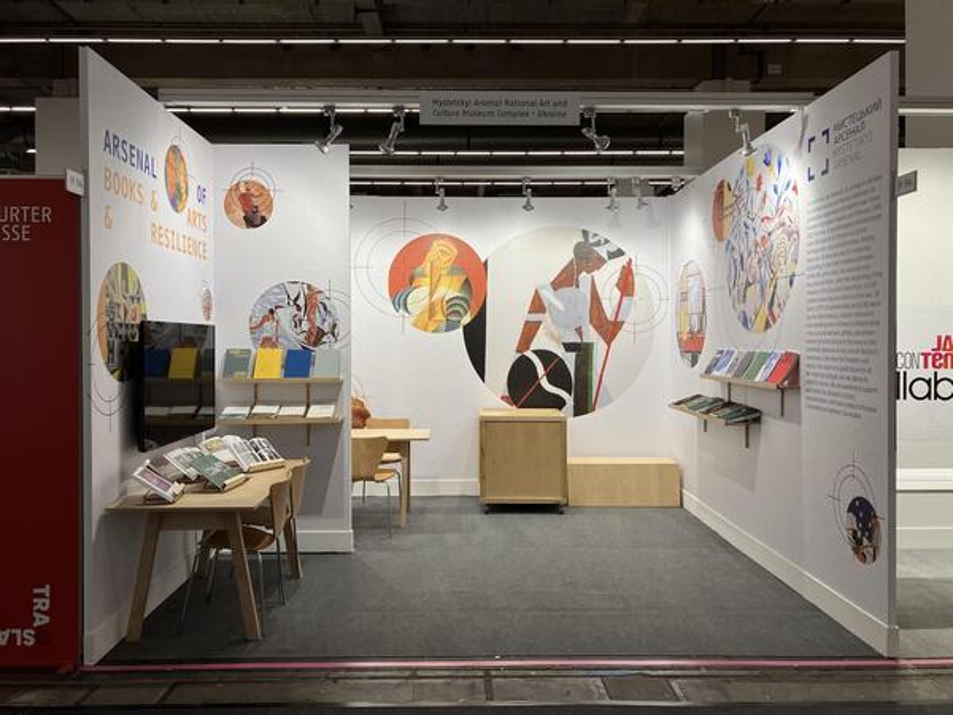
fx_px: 771
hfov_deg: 63.4
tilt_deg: +0.0
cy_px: 358
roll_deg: -0.4
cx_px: 476
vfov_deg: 49.7
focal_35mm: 28
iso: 80
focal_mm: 3.99
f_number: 1.8
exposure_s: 1/100
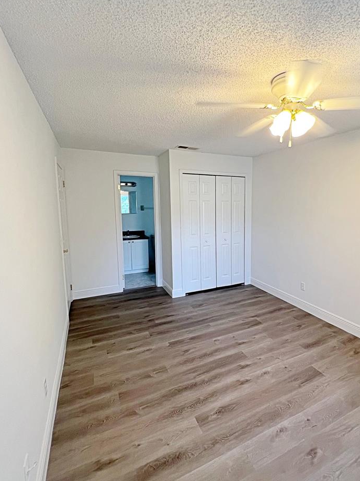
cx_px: 231
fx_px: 236
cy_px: 234
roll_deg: +0.0
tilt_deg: -6.9
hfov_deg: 73.1
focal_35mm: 17
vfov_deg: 91.0
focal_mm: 1.57
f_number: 1.8
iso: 100
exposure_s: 1/120
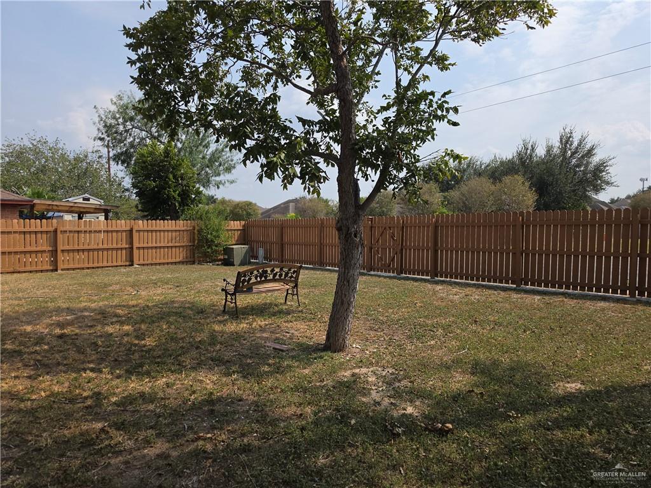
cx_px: 326
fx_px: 433
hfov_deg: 73.9
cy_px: 244
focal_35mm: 23
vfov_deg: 58.9
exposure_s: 1/1276
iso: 10
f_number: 1.4
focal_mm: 6.5
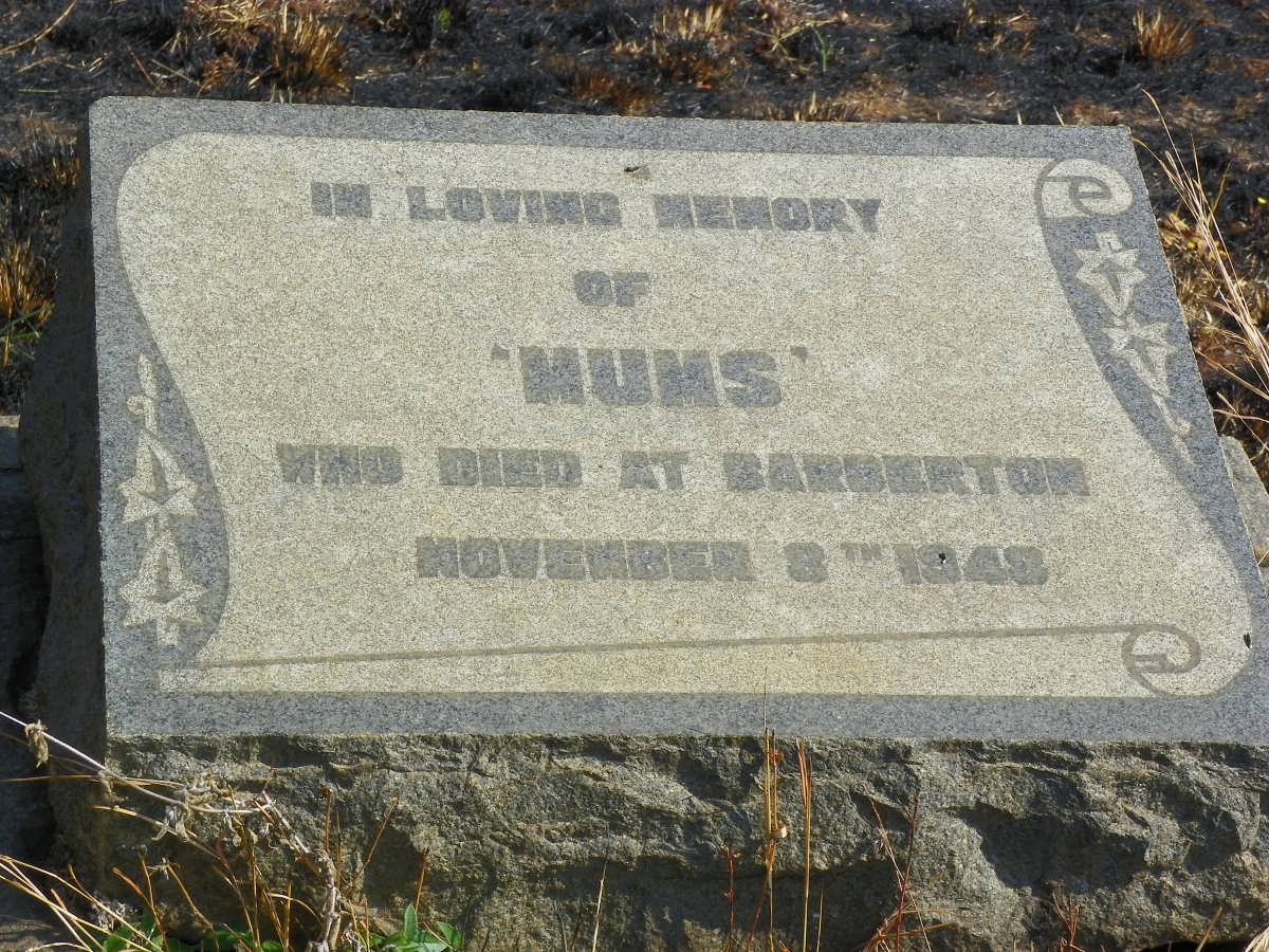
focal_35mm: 111
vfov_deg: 13.3
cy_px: 476
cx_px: 634
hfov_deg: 17.7
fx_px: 4069
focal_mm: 19.7
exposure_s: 1/200
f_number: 5
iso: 64
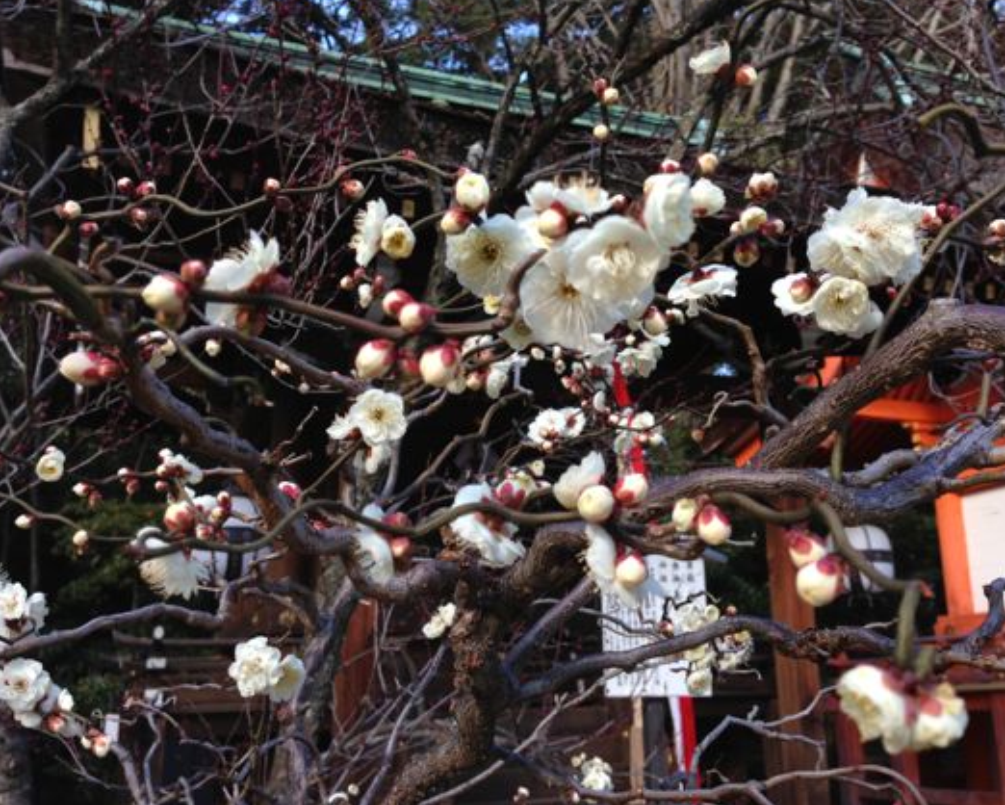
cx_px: 512
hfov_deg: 49.1
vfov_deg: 40.2
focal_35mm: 37
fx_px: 1101
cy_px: 408
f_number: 2.4
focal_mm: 4.13
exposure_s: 1/347
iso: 50
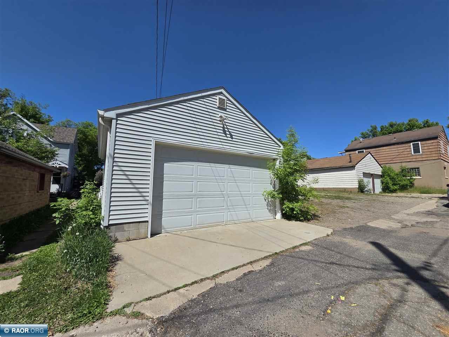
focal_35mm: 13
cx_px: 224
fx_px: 169
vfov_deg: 89.9
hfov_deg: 106.2
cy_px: 168
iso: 50
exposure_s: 1/3009
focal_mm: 2.2
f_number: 2.2
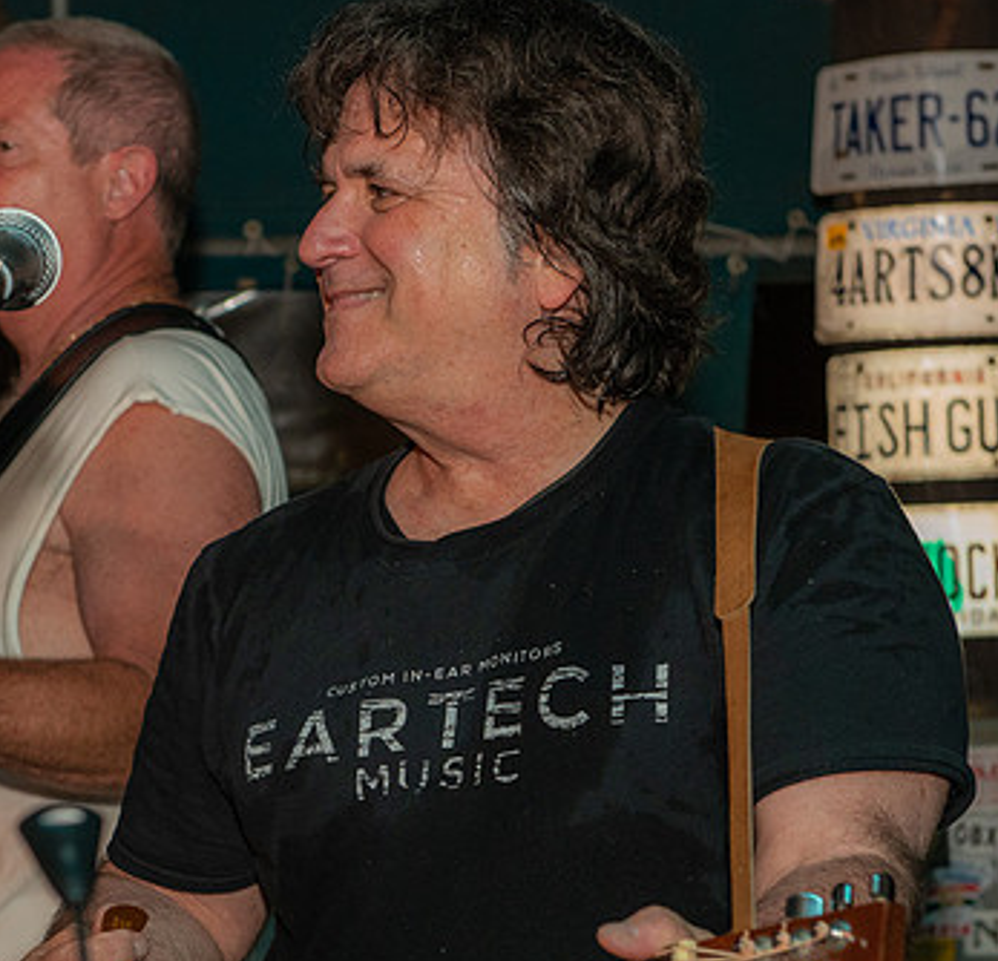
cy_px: 657
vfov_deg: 14.5
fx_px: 3778
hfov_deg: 15.0
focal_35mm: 118
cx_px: 329
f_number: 5.6
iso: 1250
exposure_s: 1/160
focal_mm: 62
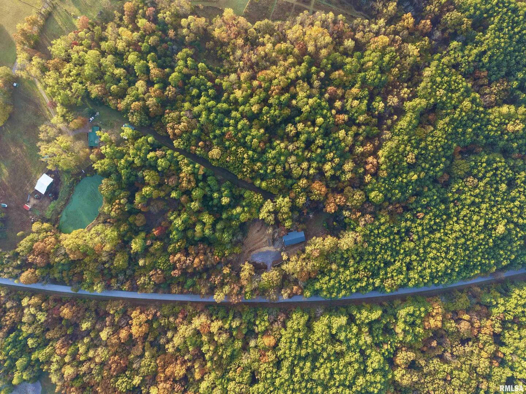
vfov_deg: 56.8
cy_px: 197
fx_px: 365
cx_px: 263
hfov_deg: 71.6
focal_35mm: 24
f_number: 1.8
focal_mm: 8.67
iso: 120
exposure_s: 1/200
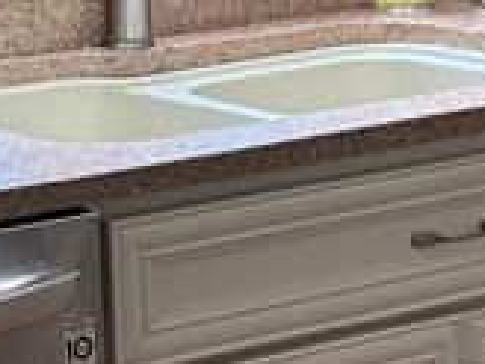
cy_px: -71
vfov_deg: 9.1
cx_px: -38
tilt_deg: -5.4
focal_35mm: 162
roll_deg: +3.0
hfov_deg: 12.0
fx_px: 2270
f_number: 1.6
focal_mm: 5.96
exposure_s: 1/173
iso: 125
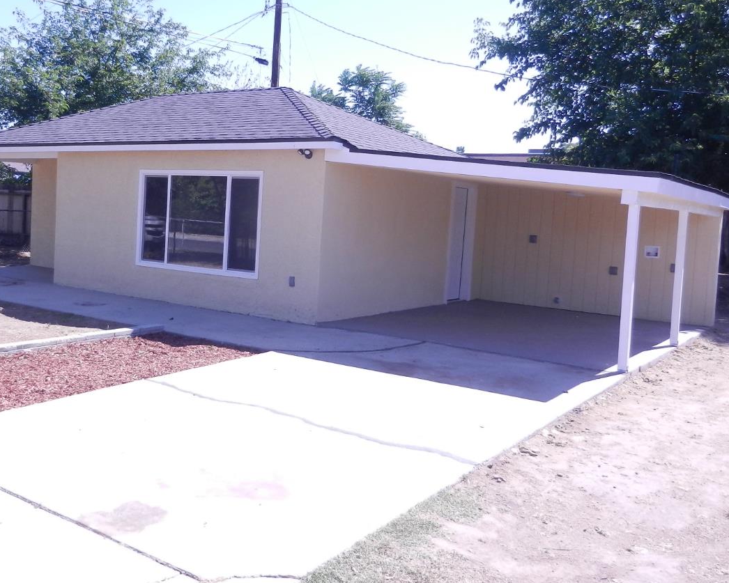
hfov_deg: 50.8
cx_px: 260
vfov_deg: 42.1
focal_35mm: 35
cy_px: 252
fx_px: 755
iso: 160
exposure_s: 1/800
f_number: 3.5
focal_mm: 4.5
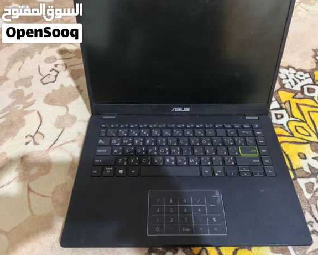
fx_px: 235
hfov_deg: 68.1
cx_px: 165
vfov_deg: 56.8
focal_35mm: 25
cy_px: 123
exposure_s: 1/50
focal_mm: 5.56
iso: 864
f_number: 1.8
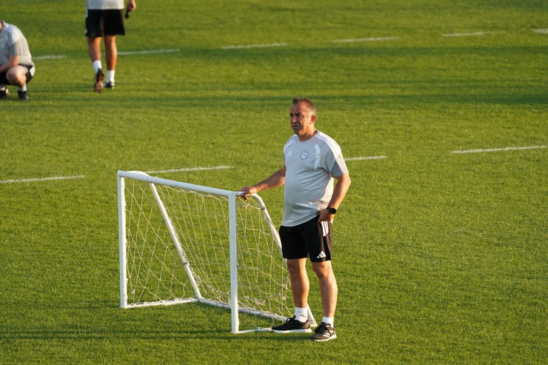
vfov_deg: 3.6
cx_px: 274
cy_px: 182
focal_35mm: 385
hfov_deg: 5.4
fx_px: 5859
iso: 2500
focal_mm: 385
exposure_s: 1/2000
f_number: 6.3
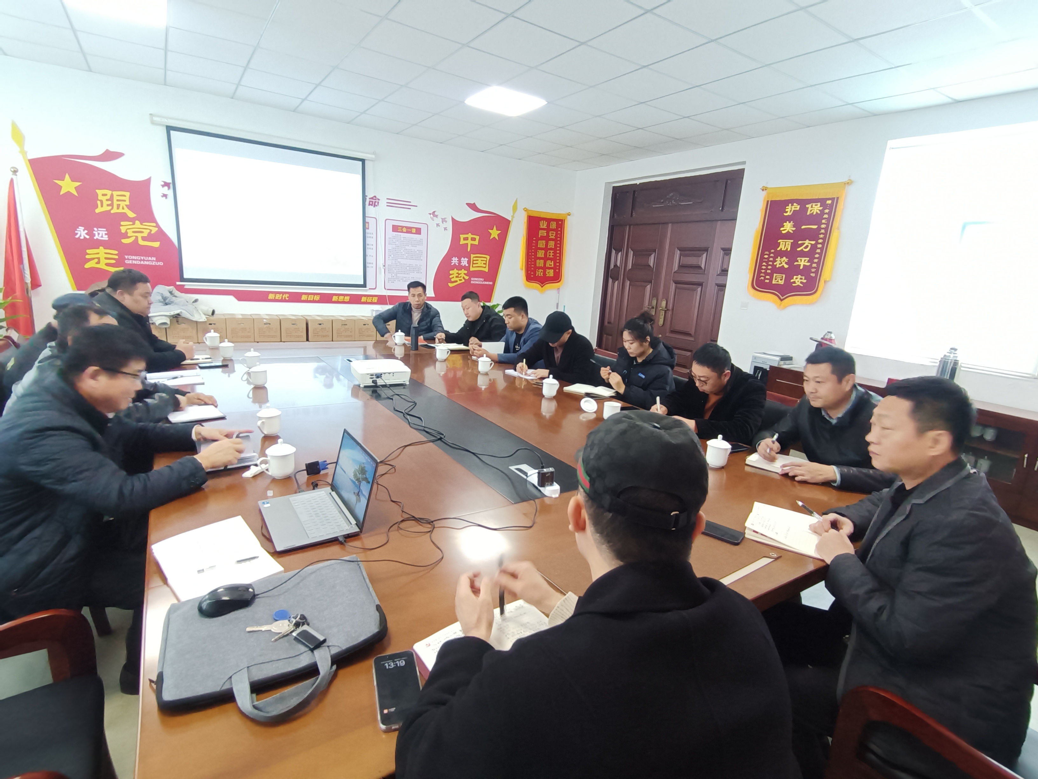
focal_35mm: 17
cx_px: 519
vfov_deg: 74.7
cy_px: 390
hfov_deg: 91.0
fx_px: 510
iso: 691
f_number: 2.4
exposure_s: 1/25
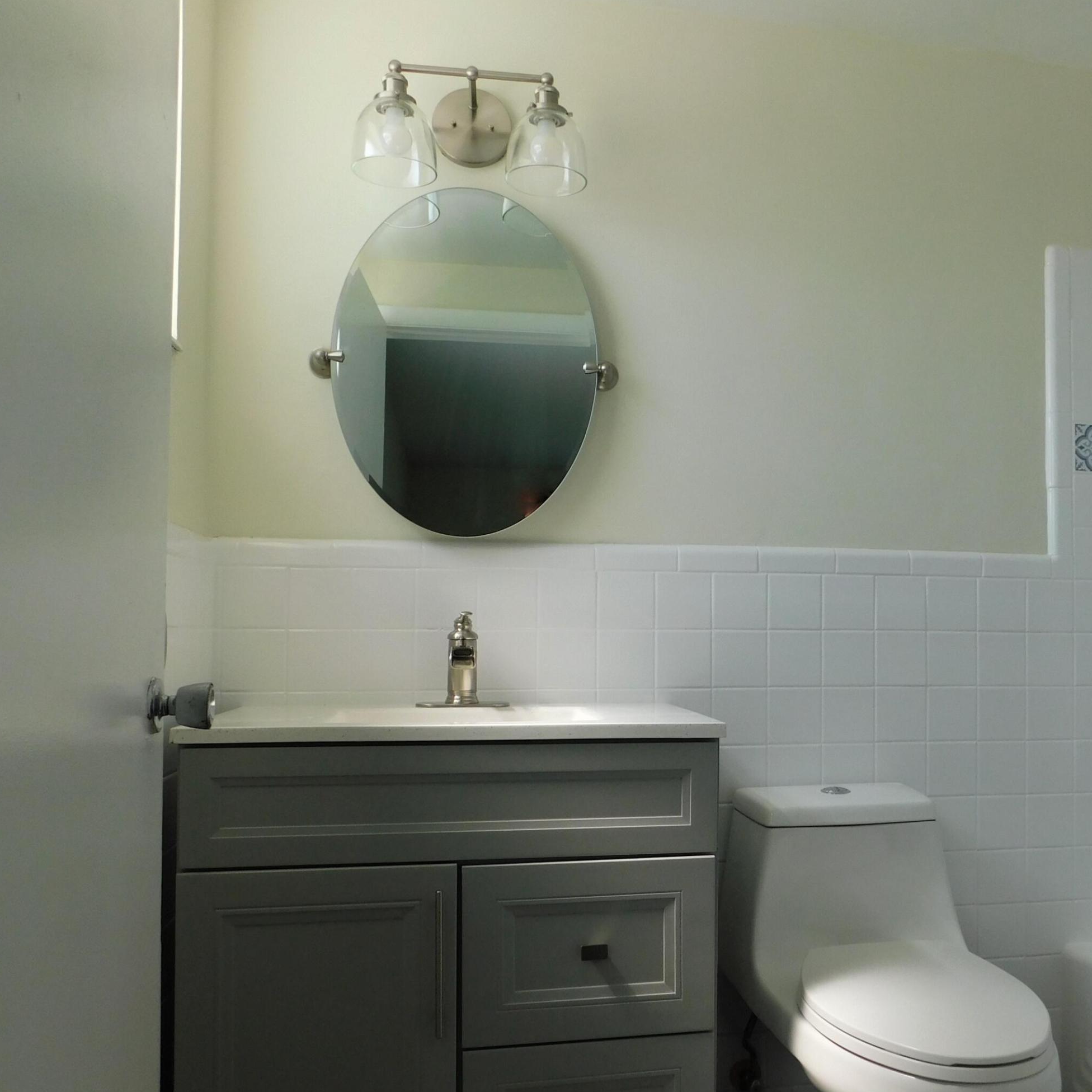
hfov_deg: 53.4
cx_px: 691
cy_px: 601
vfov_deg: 53.9
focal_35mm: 30
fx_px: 1071
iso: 125
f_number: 3
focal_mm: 4
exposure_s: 1/125
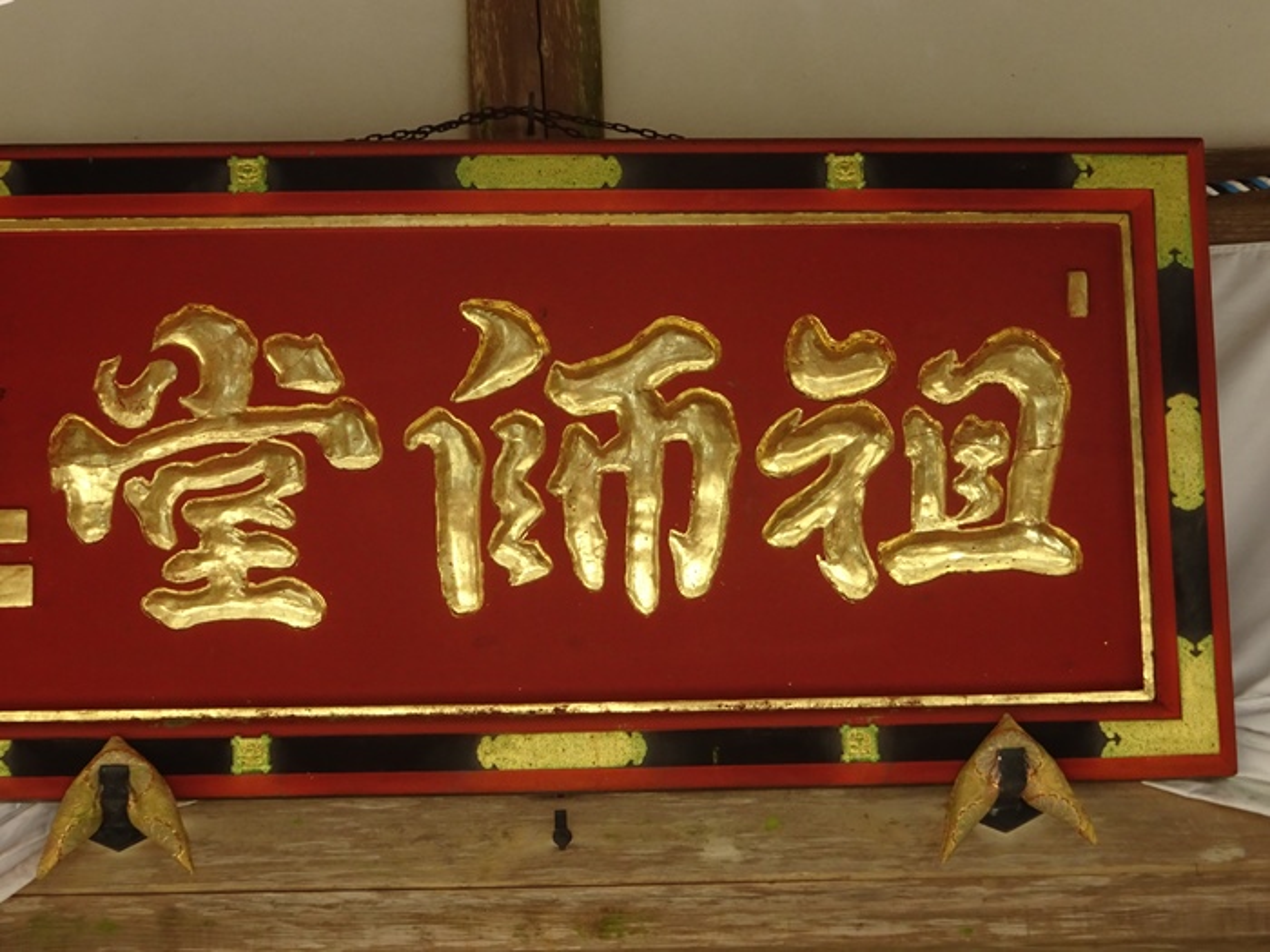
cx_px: 635
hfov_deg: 18.2
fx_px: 3962
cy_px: 476
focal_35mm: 108
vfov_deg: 13.7
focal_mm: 18.53
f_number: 6.3
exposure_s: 1/100
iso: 250
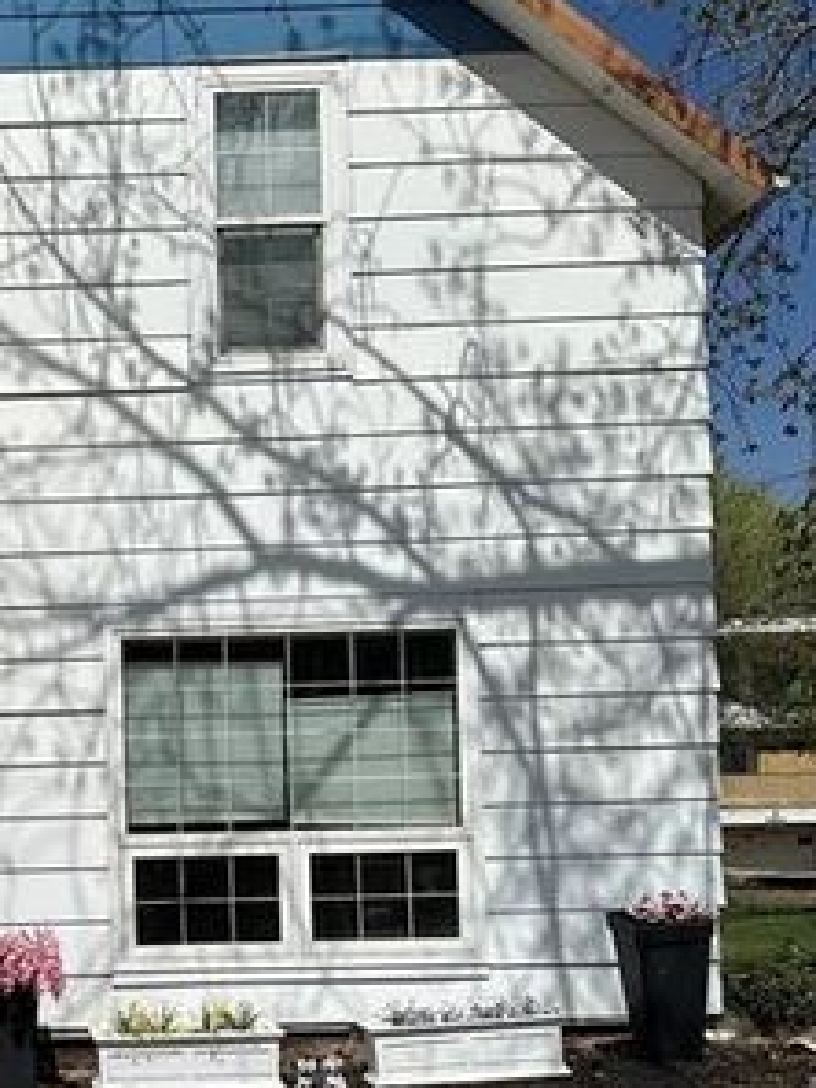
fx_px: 1697
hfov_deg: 25.5
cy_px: 788
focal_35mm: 54
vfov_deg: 34.9
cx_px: -22
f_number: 1.78
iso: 80
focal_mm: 6.86
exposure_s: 1/15625
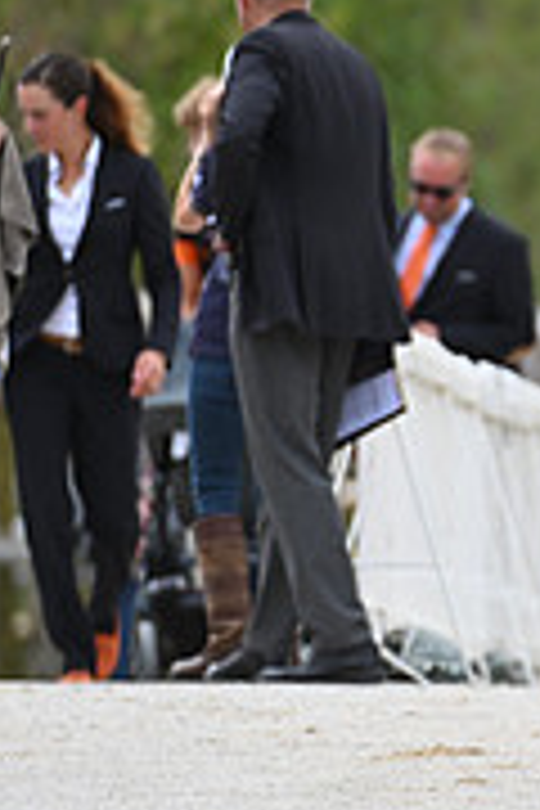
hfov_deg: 1.1
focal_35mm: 1286
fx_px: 28933
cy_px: 205
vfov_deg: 1.6
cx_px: 1044
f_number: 5.6
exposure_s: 1/1600
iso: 640
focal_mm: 400
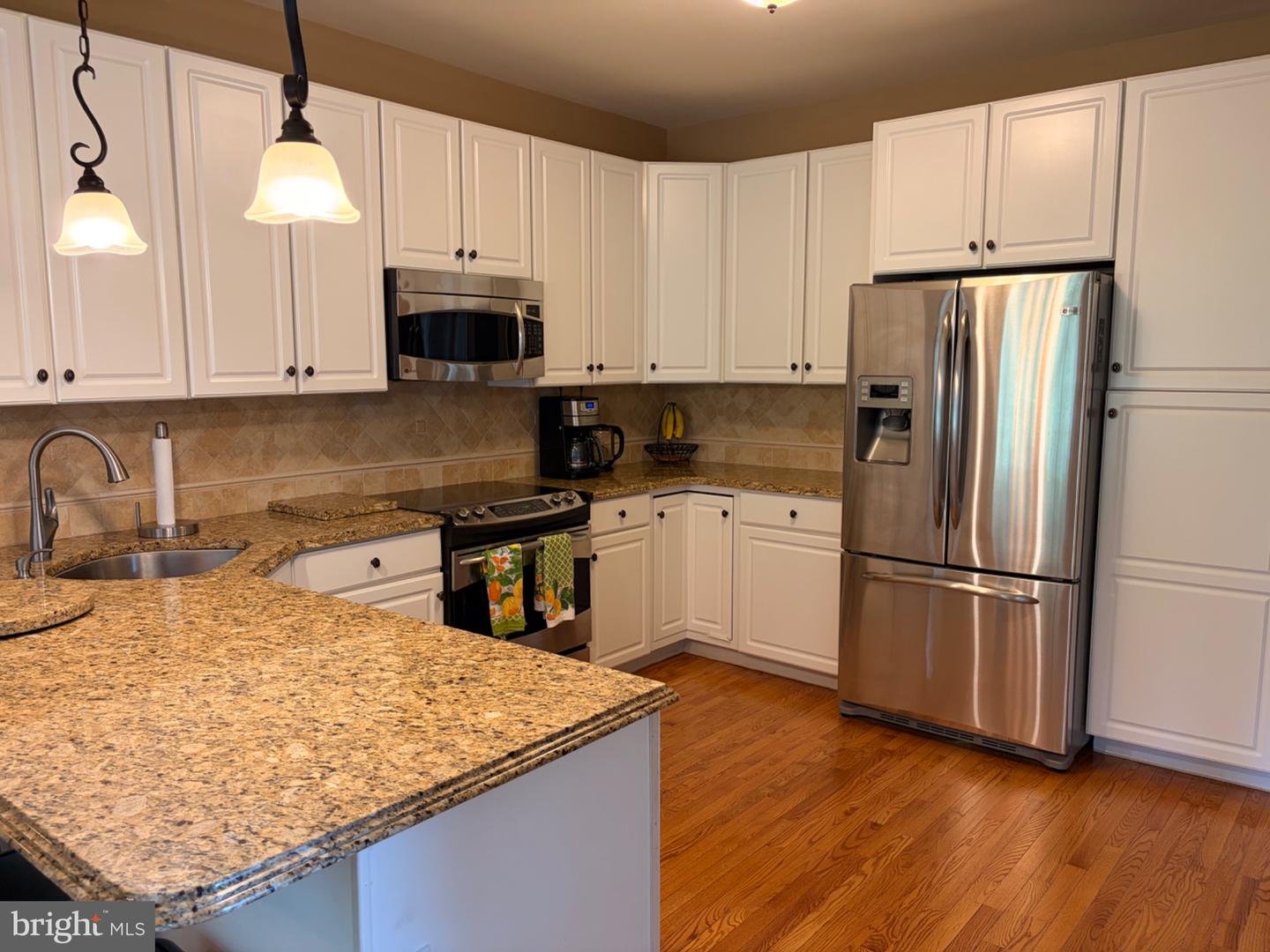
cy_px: 476
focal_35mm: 26
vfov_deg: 53.1
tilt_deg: -5.8
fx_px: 954
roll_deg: +0.8
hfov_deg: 67.3
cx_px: 635
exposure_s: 1/60
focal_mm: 5.96
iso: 160
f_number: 1.6
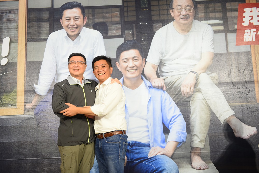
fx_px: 345
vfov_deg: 28.1
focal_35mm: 48
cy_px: 86
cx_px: 130
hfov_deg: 41.1
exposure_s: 1/320
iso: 640
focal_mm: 48
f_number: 2.8
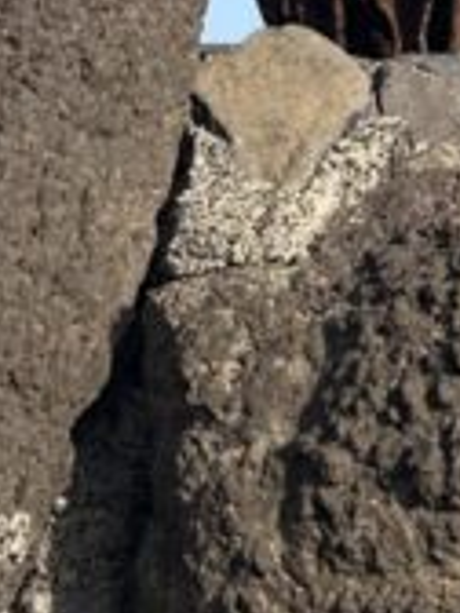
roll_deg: -1.1
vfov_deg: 12.7
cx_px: 621
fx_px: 2587
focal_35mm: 146
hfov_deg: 9.9
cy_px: -376
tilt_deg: +19.7
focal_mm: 6.86
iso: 80
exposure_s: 1/3058
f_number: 1.78
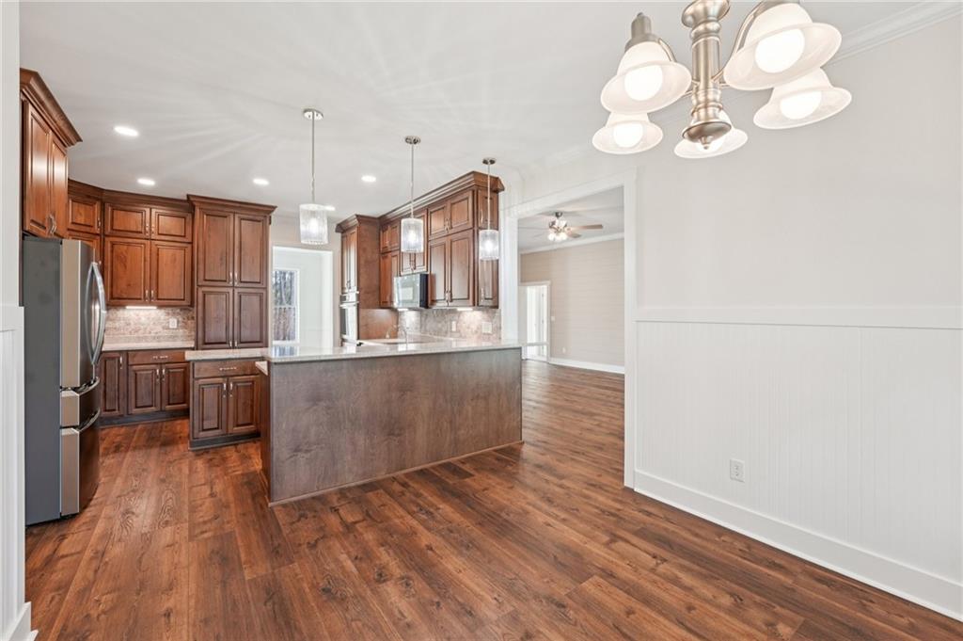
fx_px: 374
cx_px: 482
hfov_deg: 104.3
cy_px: 320
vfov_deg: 81.1
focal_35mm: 14
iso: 320
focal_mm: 14
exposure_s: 1/20
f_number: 8
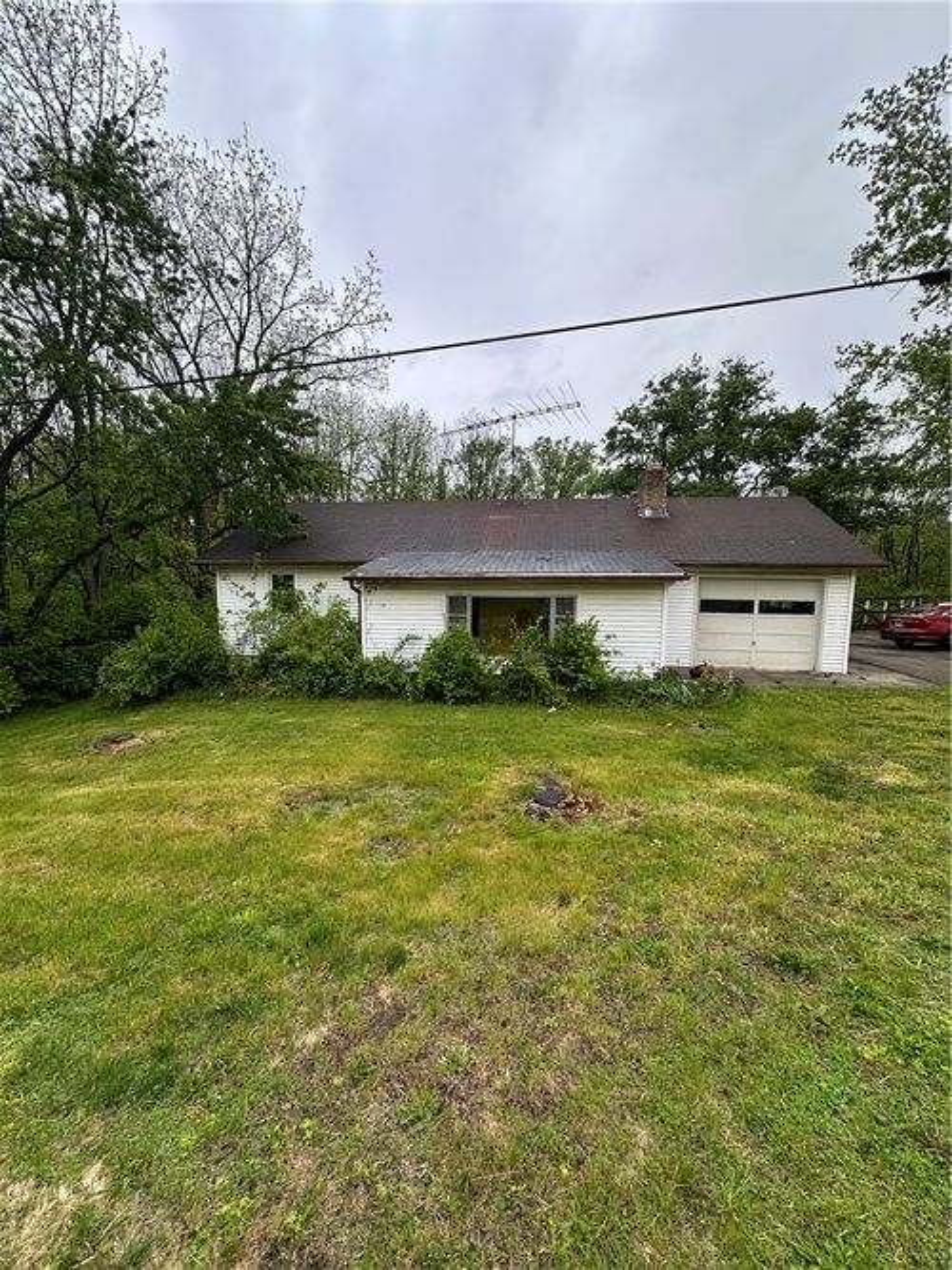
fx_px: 514
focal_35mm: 14
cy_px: 635
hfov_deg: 85.7
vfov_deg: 102.1
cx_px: 476
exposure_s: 1/259
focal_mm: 2.22
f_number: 2.2
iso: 40
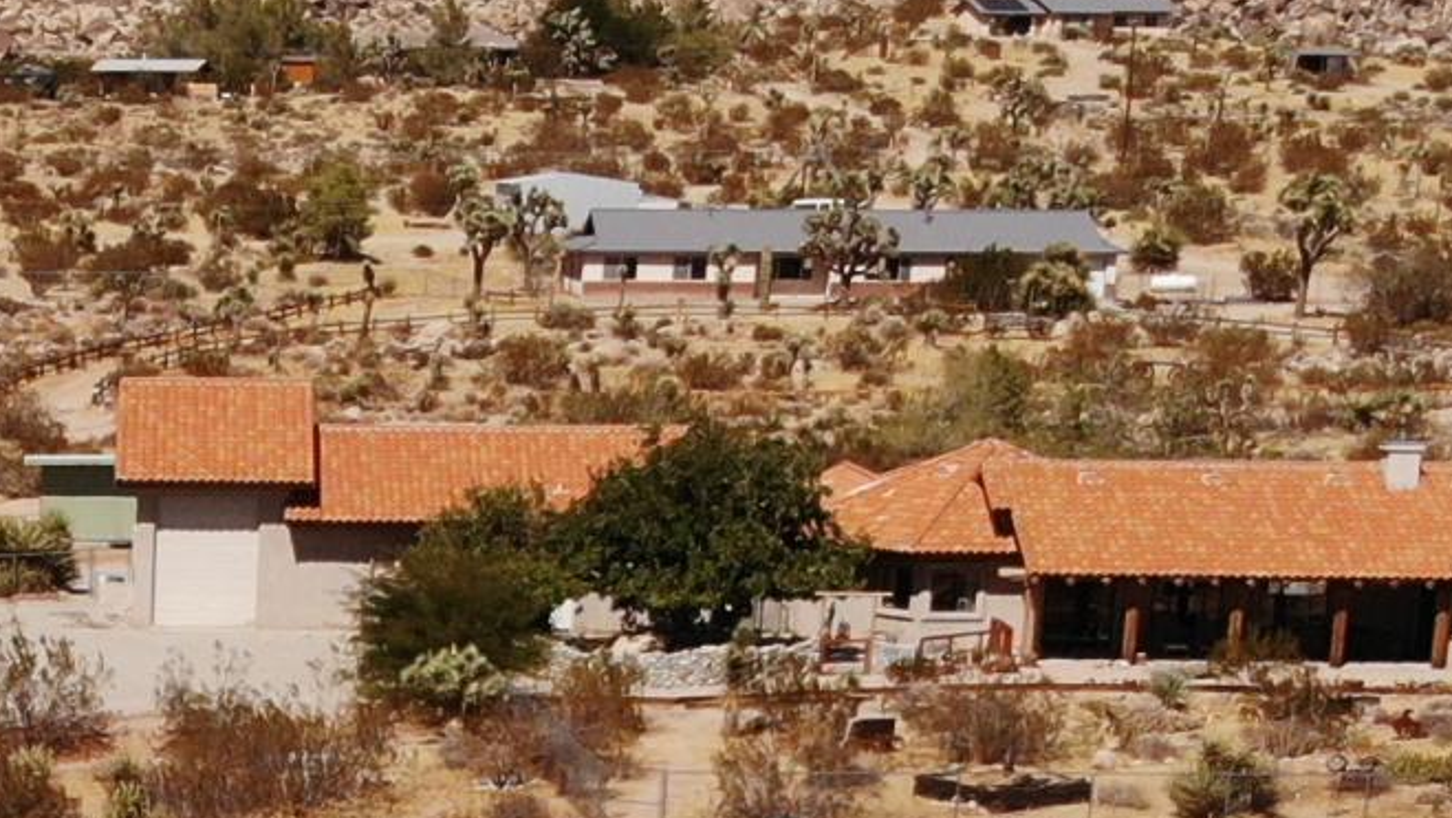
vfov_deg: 9.6
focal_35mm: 119
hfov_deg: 17.4
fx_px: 4583
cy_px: 1548
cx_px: -163
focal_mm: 4.5
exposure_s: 1/1798
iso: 100
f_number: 2.8
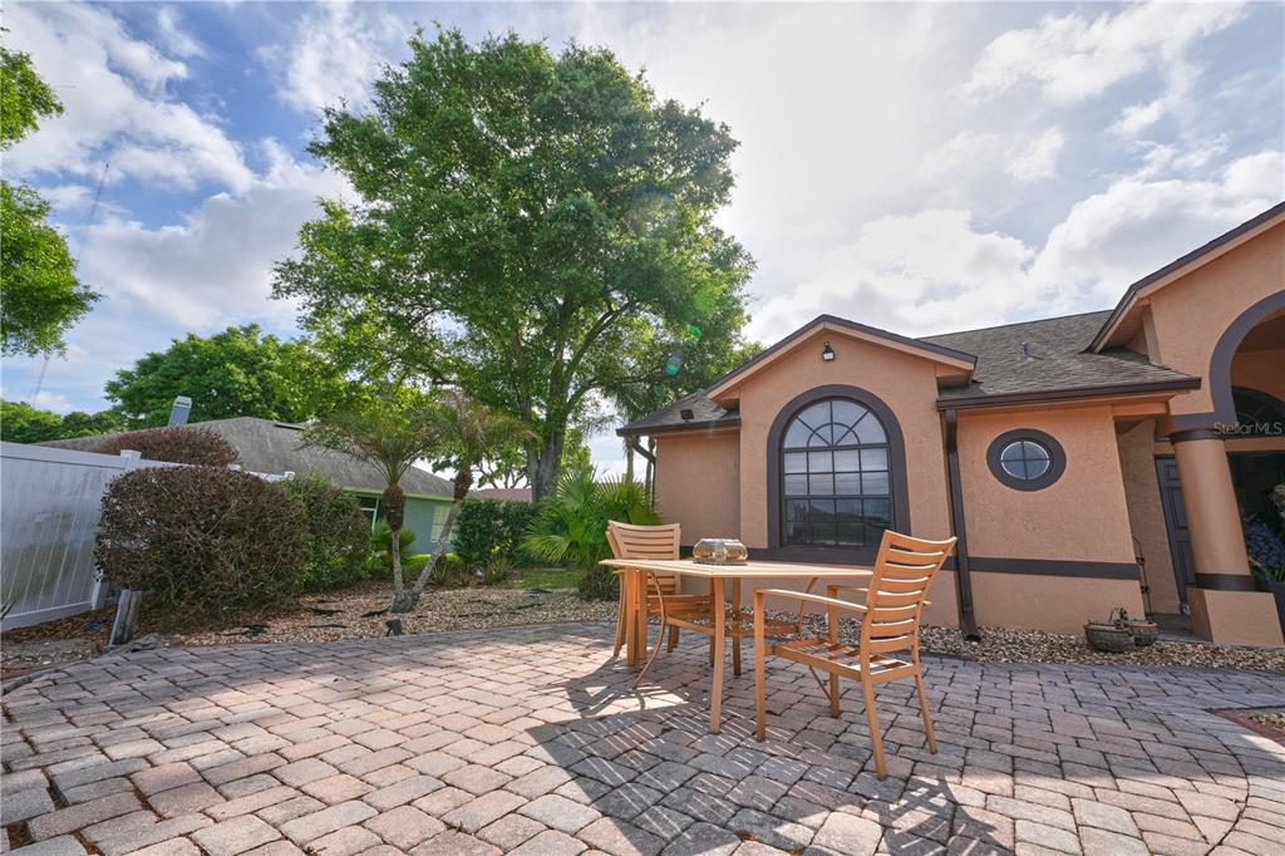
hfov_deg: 104.3
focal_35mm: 14
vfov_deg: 81.2
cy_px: 428
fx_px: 500
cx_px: 642
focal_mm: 14
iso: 100
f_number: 9
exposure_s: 1/250
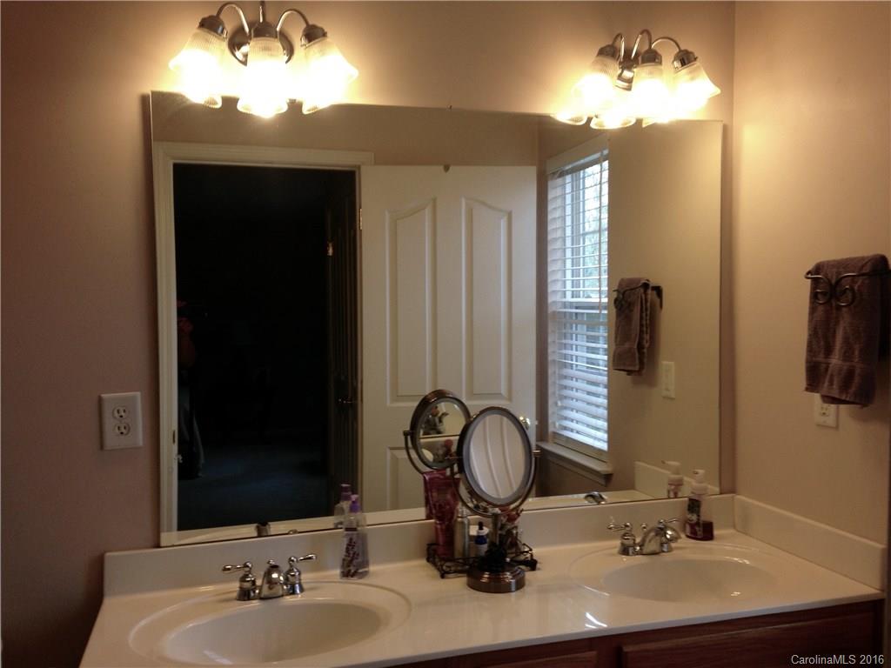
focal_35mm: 33
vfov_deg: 42.9
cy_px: 334
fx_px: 849
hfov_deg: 55.4
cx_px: 446
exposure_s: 1/120
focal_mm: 4.12
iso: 80
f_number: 2.4
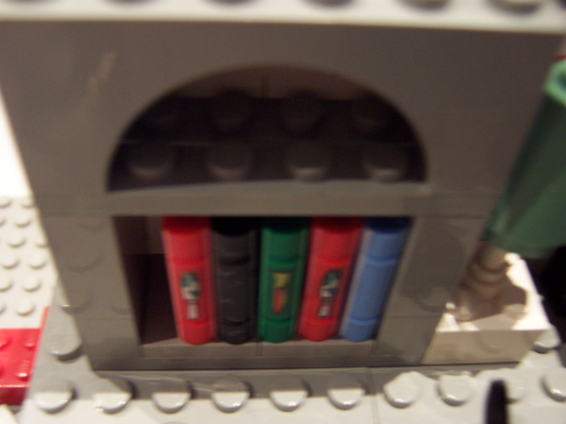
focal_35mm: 36
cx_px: 283
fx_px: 589
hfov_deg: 51.4
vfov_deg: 39.7
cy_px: 212
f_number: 2.8
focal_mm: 5.6
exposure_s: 1/8
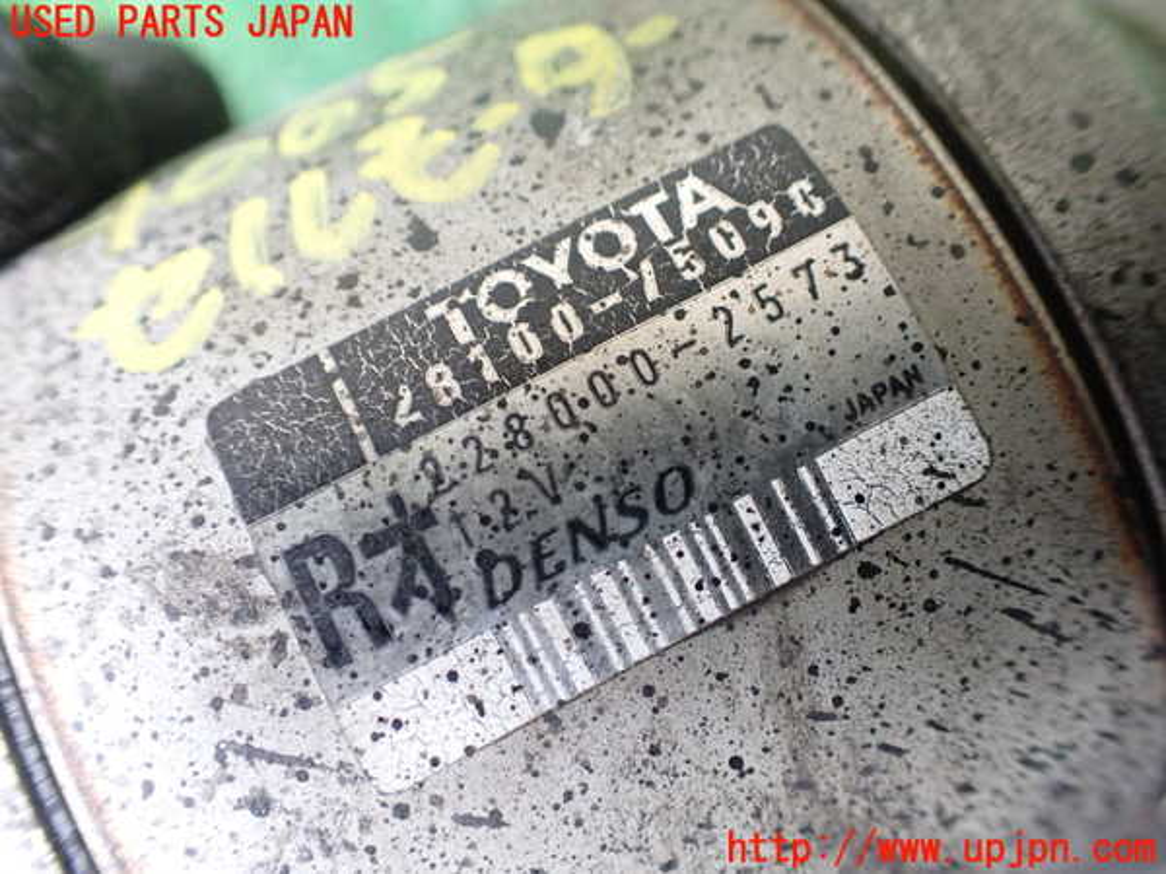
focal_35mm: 30
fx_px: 1011
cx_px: 583
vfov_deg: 46.8
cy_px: 437
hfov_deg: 60.0
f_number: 2.3
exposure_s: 1/80
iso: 800
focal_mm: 5.4
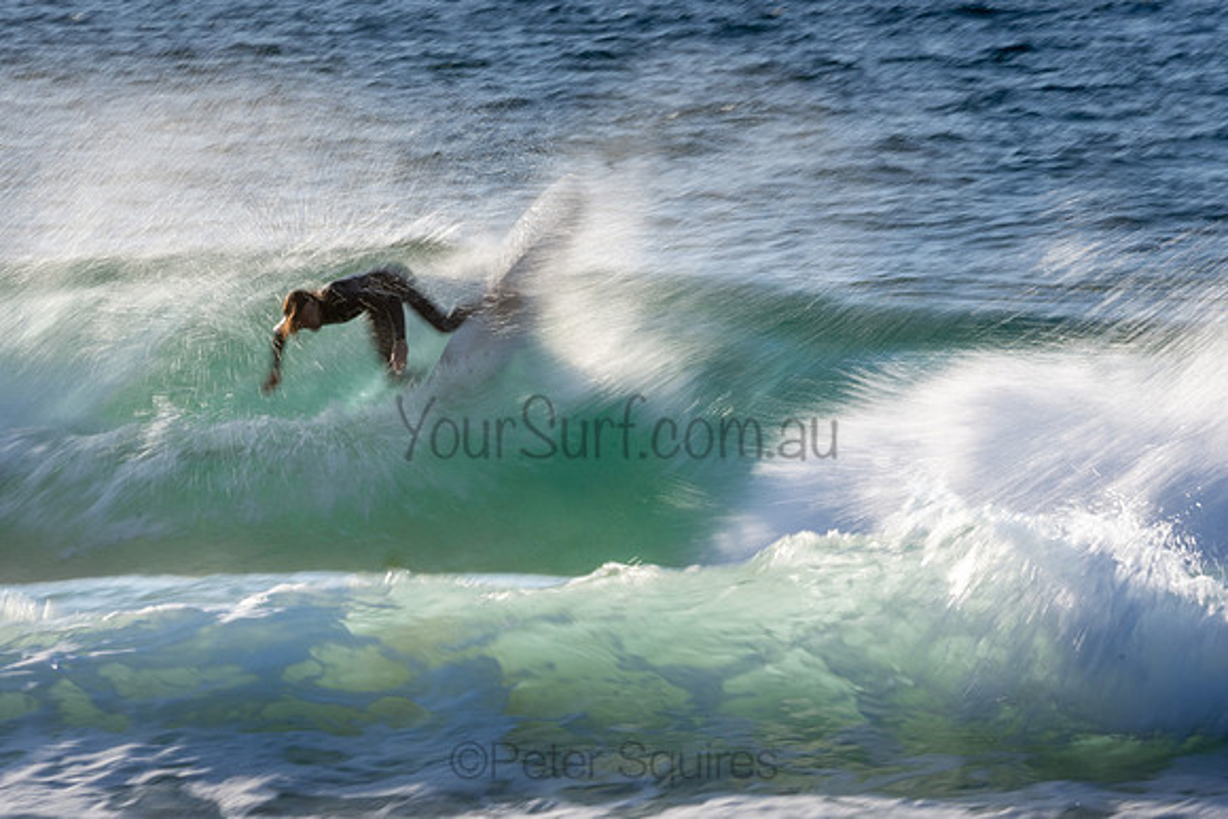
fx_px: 22913
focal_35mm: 672
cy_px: 374
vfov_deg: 2.0
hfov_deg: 3.1
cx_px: 543
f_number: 25
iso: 100
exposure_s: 1/25
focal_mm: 390
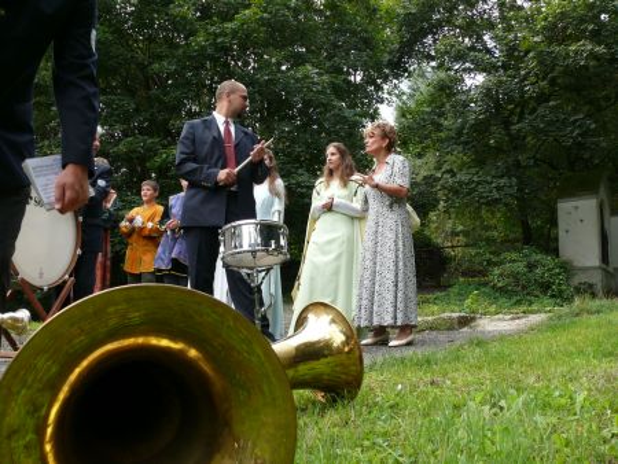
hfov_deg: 52.6
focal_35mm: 35
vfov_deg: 40.7
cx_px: 309
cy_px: 232
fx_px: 625
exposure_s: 1/160
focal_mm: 7.4
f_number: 4
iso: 100
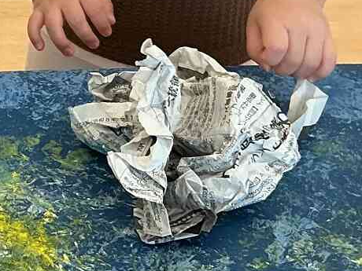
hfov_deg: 15.1
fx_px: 1318
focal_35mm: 126
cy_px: -13
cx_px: -83
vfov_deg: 11.6
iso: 50
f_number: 1.8
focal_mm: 3
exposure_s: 1/120
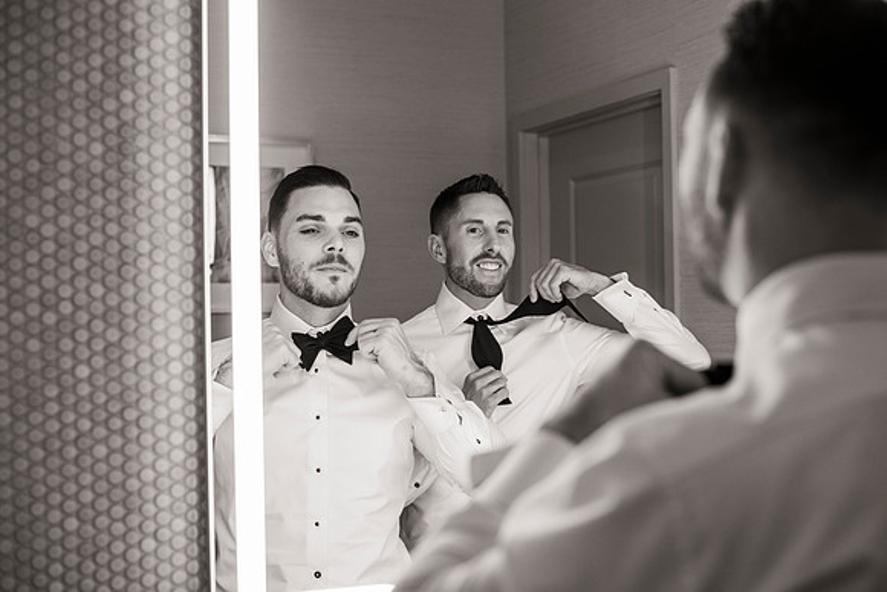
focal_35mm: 50
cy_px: 296
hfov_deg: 39.6
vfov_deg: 27.0
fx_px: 1232
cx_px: 444
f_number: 3.2
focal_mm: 50
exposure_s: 1/125
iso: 800
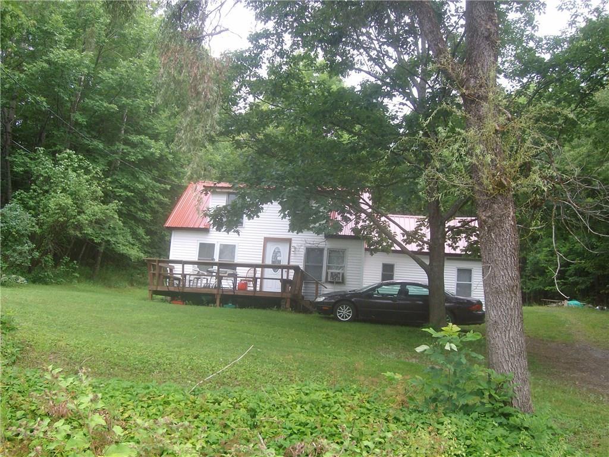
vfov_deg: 40.7
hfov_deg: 52.6
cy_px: 228
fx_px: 616
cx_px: 304
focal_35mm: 35
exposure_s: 1/106
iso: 80
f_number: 2.8
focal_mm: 5.8
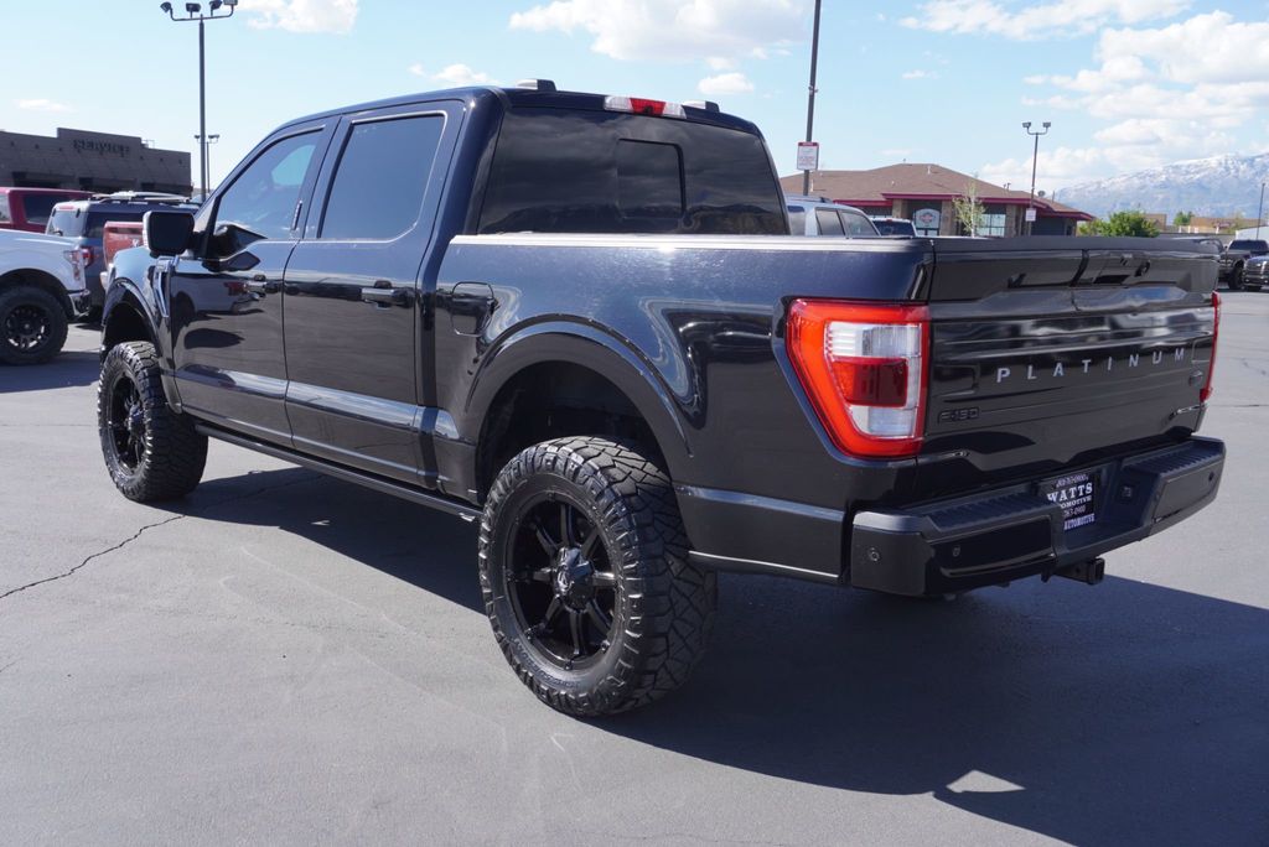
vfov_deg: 40.0
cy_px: 424
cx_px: 634
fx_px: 1164
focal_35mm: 33
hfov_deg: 57.2
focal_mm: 22
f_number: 8
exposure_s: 1/125
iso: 100
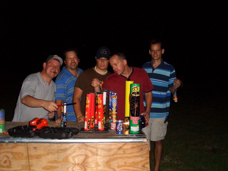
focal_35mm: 36
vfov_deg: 39.7
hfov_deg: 51.4
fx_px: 237
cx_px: 114
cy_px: 86
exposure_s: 1/40
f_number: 4
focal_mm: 4.8
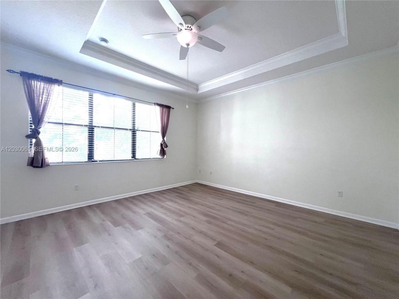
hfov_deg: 106.2
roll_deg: -0.2
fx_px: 150
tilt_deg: -1.1
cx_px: 200
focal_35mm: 13
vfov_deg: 89.9
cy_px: 150
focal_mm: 1.57
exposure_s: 1/99
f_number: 1.8
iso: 250
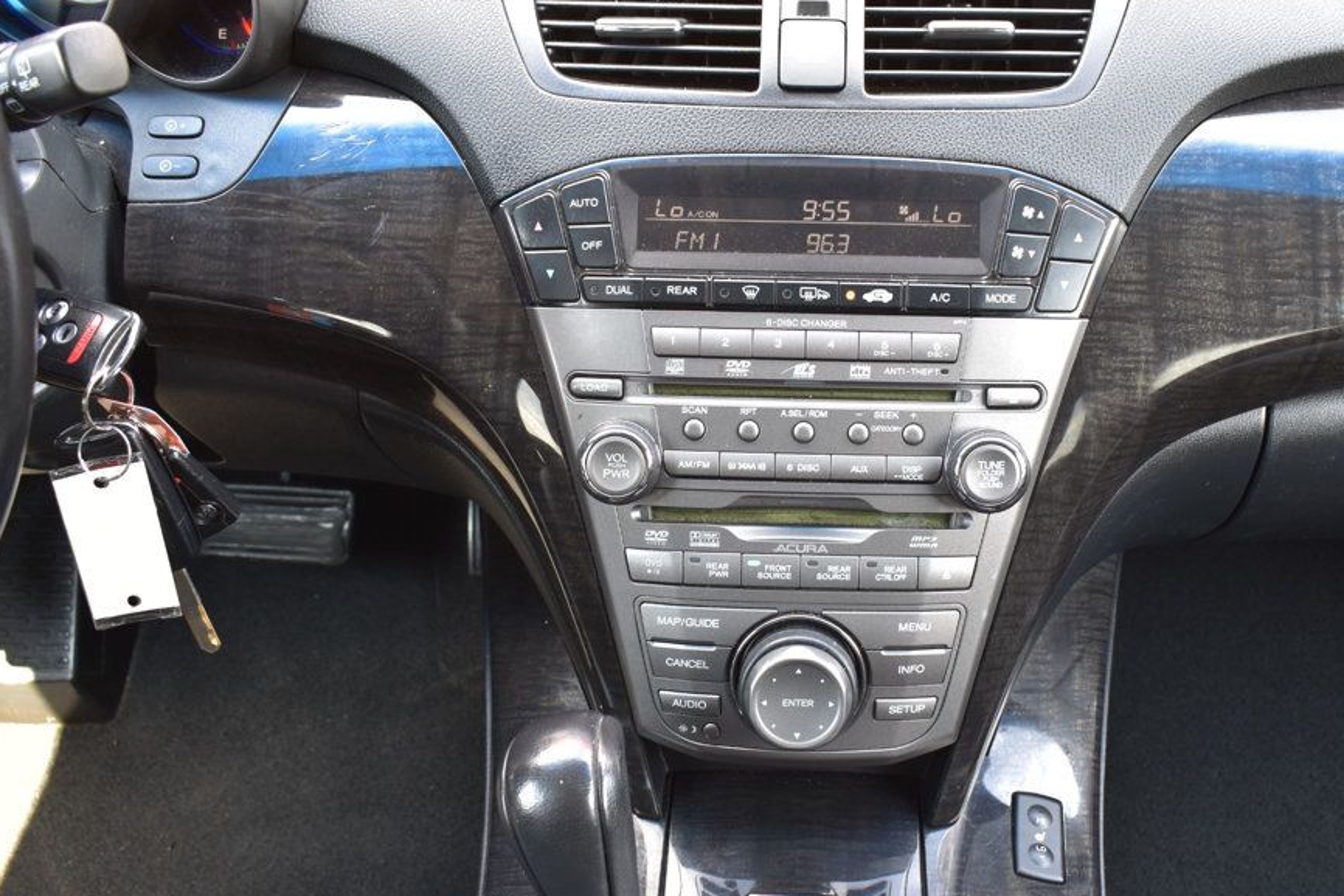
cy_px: 464
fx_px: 1456
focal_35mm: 39
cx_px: 788
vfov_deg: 34.2
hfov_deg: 49.3
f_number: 7.1
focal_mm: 22
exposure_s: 1/25
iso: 400
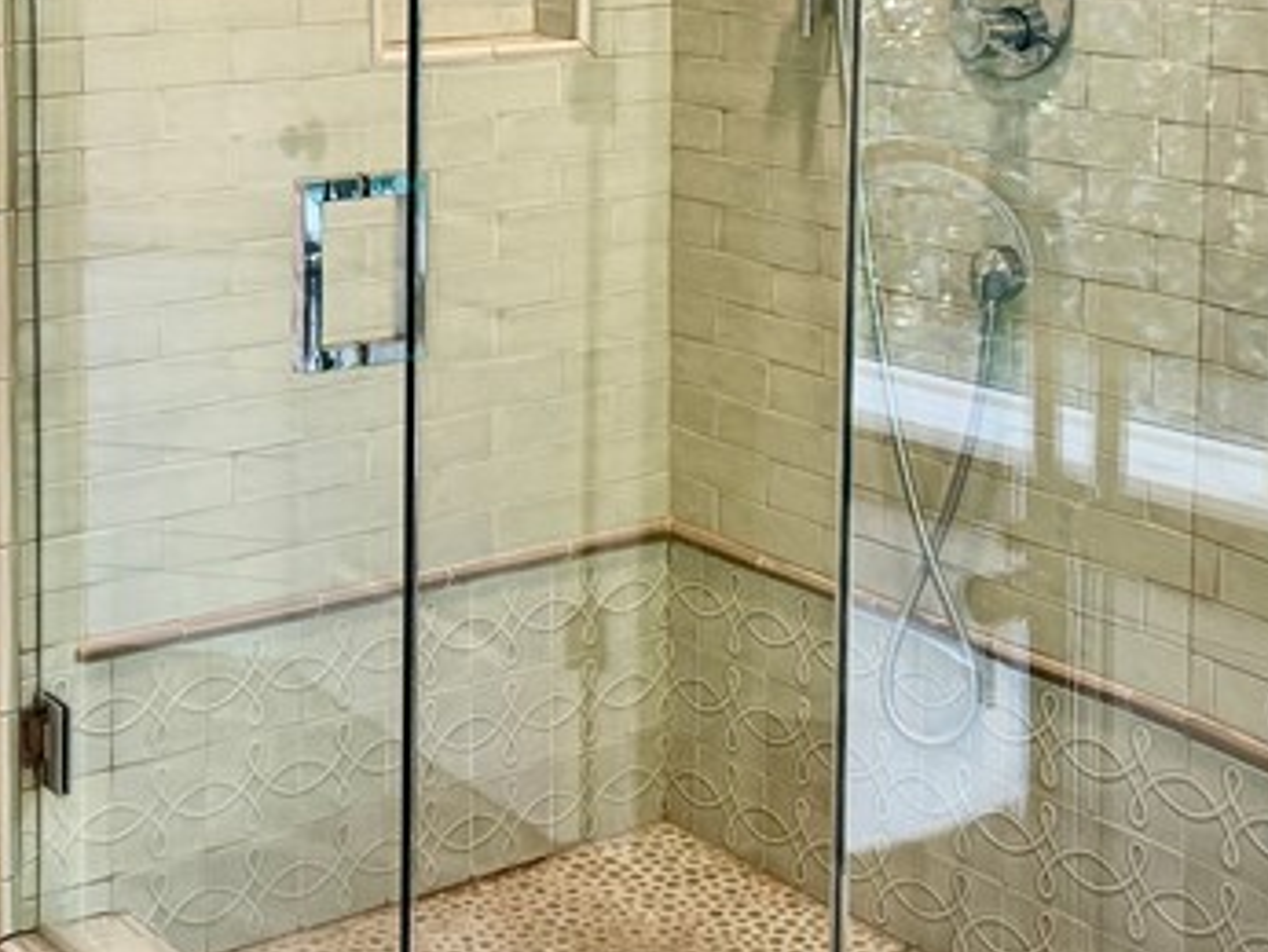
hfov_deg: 27.2
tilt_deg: -7.5
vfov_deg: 20.3
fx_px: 2603
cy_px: 92
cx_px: 429
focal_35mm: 71
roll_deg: -0.3
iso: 200
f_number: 1.78
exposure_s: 1/60
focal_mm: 6.76
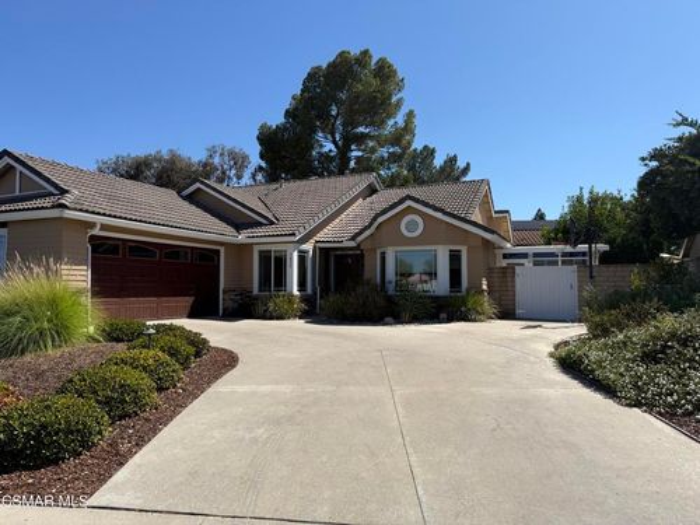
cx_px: 350
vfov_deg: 56.8
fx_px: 485
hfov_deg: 71.6
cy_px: 262
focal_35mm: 24
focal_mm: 6.76
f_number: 1.78
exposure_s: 1/5714
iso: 80
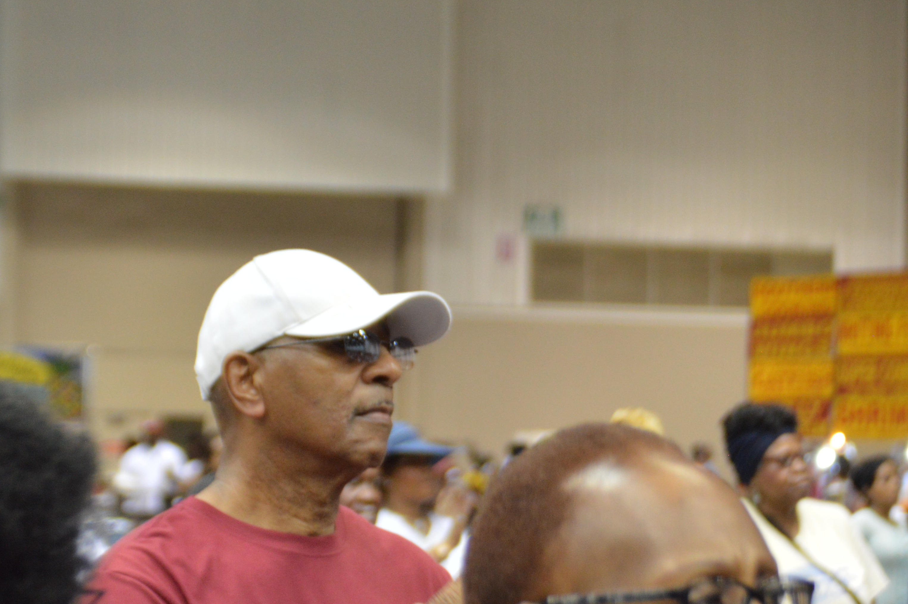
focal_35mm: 163
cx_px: 420
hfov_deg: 12.6
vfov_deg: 8.4
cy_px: 332
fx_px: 4107
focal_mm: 55
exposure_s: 1/60
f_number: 4
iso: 800
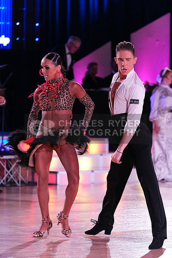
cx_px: 86
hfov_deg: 6.9
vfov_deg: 10.3
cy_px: 129
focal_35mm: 200
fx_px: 1432
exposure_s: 1/320
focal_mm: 200
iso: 4000
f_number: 4.5
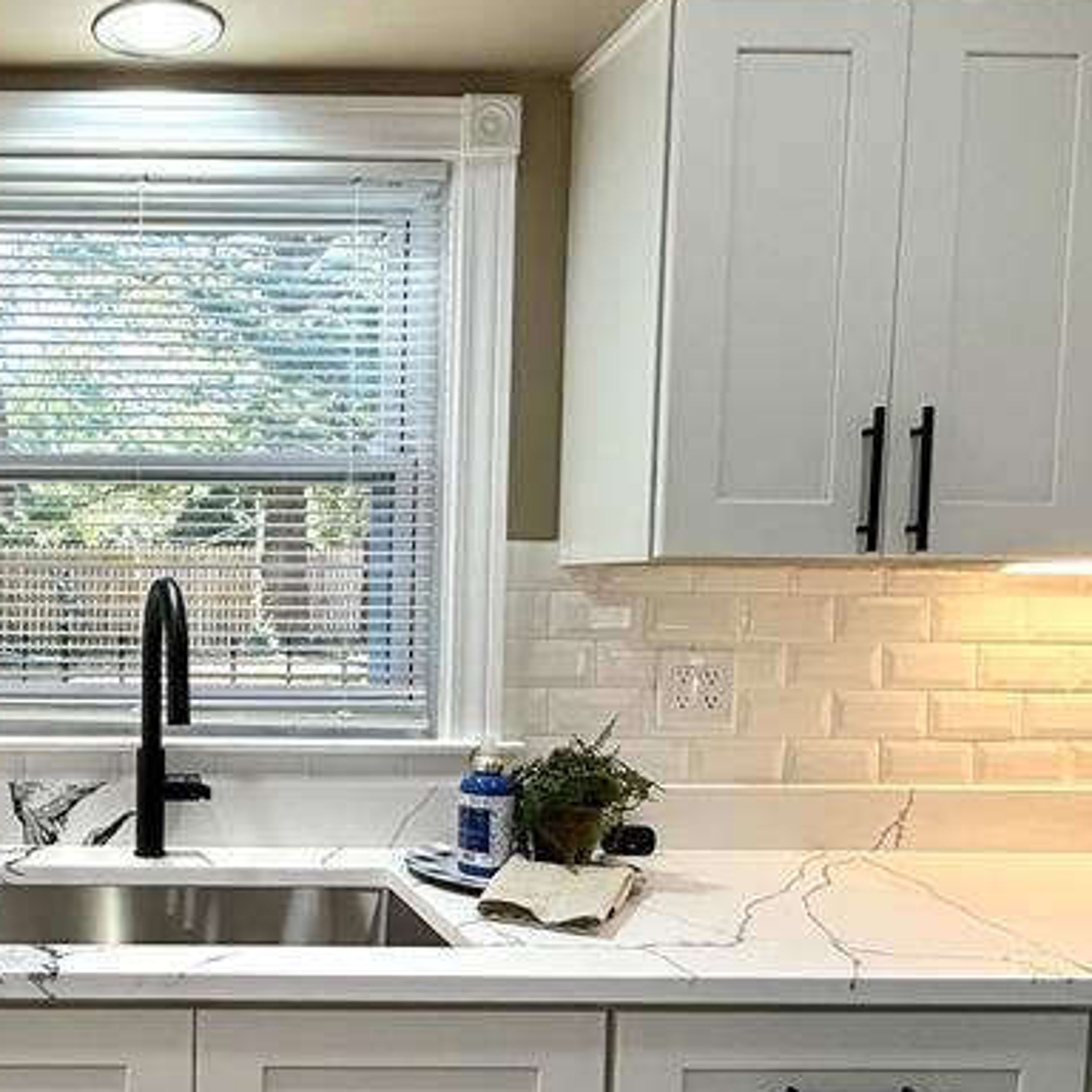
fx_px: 1178
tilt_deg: -3.5
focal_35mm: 33
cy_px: 665
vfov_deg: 49.4
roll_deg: -1.0
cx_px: 97
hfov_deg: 44.9
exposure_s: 1/120
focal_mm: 2.22
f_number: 2.2
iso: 100
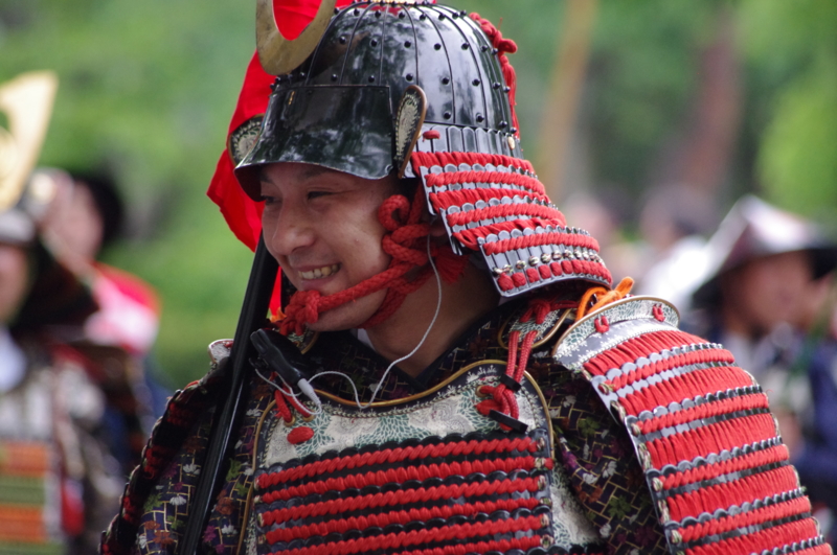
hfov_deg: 6.0
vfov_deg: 4.0
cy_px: 278
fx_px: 8010
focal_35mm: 345
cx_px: 418
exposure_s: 1/320
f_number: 5.6
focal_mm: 230
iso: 1600
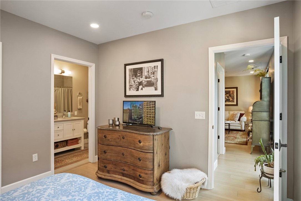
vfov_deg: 59.5
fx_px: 176
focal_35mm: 21
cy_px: 100
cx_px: 150
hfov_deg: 81.2
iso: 400
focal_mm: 21
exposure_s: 1/5
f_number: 8
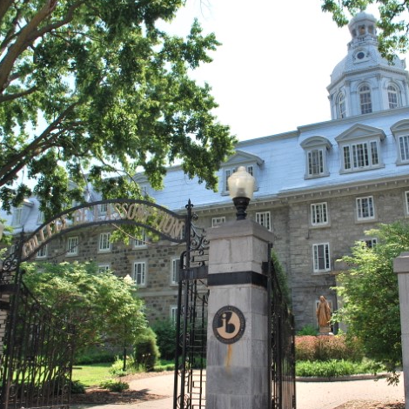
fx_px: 468
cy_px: 205
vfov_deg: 47.2
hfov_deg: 47.0
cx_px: 237
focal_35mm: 35
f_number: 7.1
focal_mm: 18
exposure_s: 1/200
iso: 100
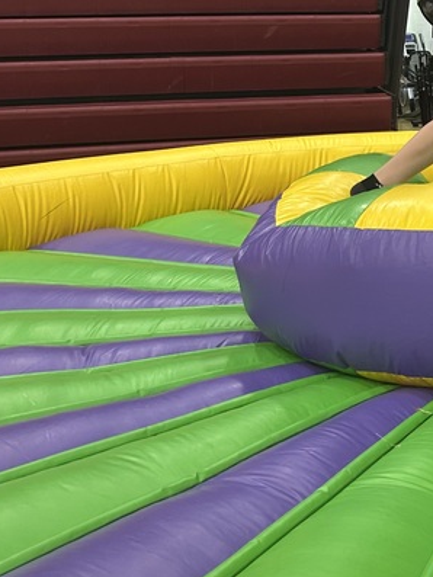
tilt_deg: -9.0
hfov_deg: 20.5
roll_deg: +0.0
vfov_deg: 28.7
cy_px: 186
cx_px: 517
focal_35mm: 67
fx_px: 1117
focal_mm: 5.7
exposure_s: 1/120
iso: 100
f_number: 1.5
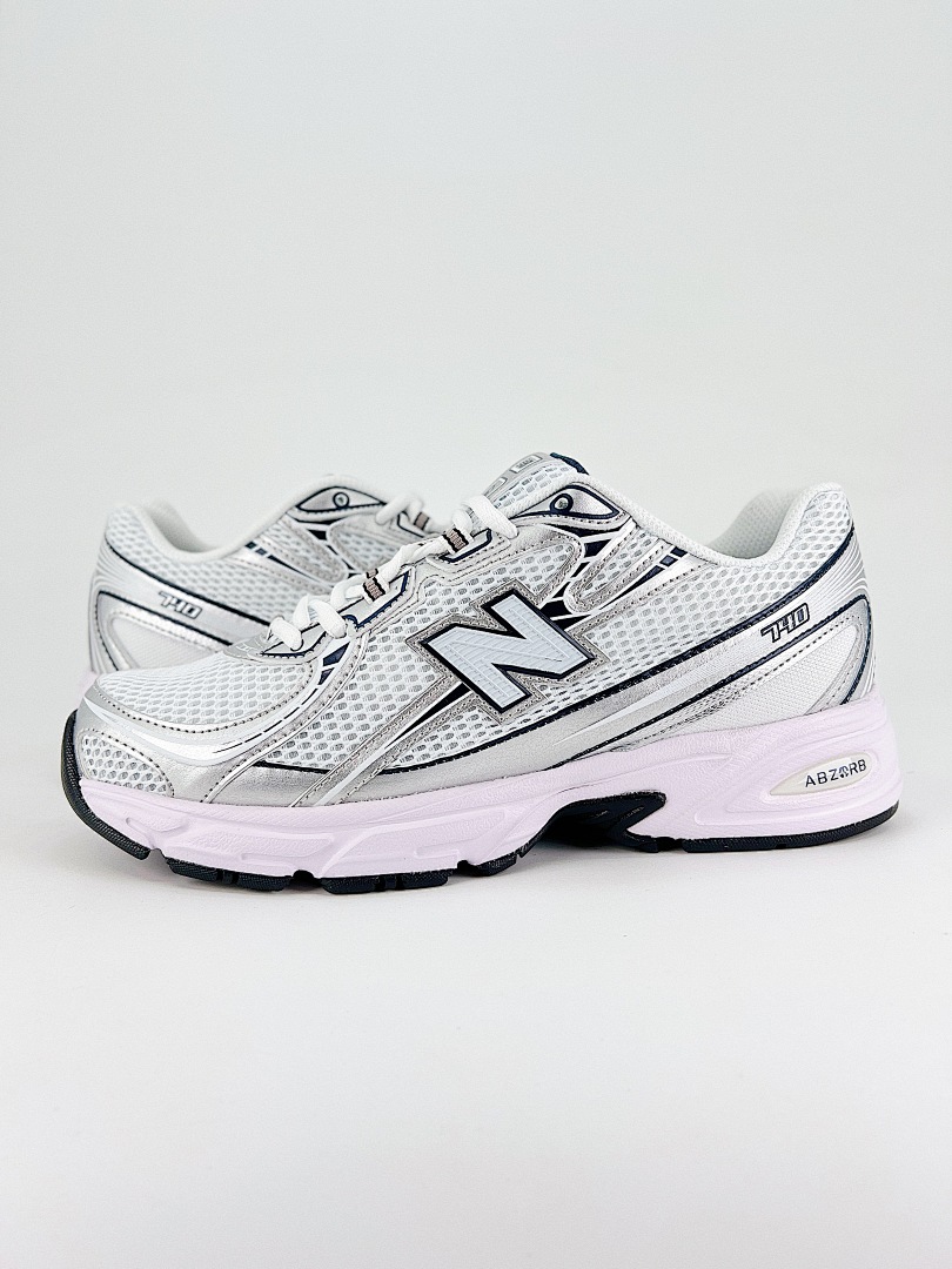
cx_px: 476
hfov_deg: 53.1
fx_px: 953
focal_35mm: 26
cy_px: 634
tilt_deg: -7.3
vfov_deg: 67.3
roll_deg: +1.0
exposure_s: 1/1112
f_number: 1.5
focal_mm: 5.7
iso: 50
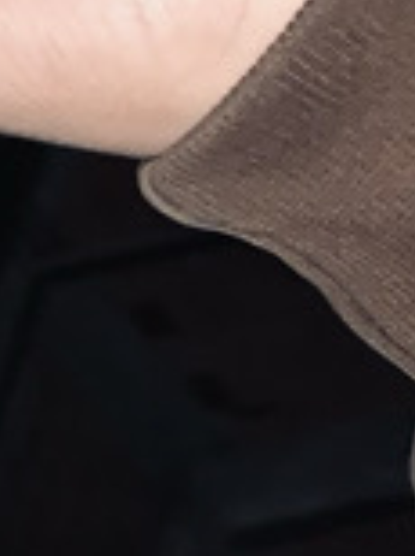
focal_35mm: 173
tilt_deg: +48.5
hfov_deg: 7.8
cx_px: -687
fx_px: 2773
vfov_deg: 11.4
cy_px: 227
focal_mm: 4.25
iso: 125
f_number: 1.8
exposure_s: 1/4
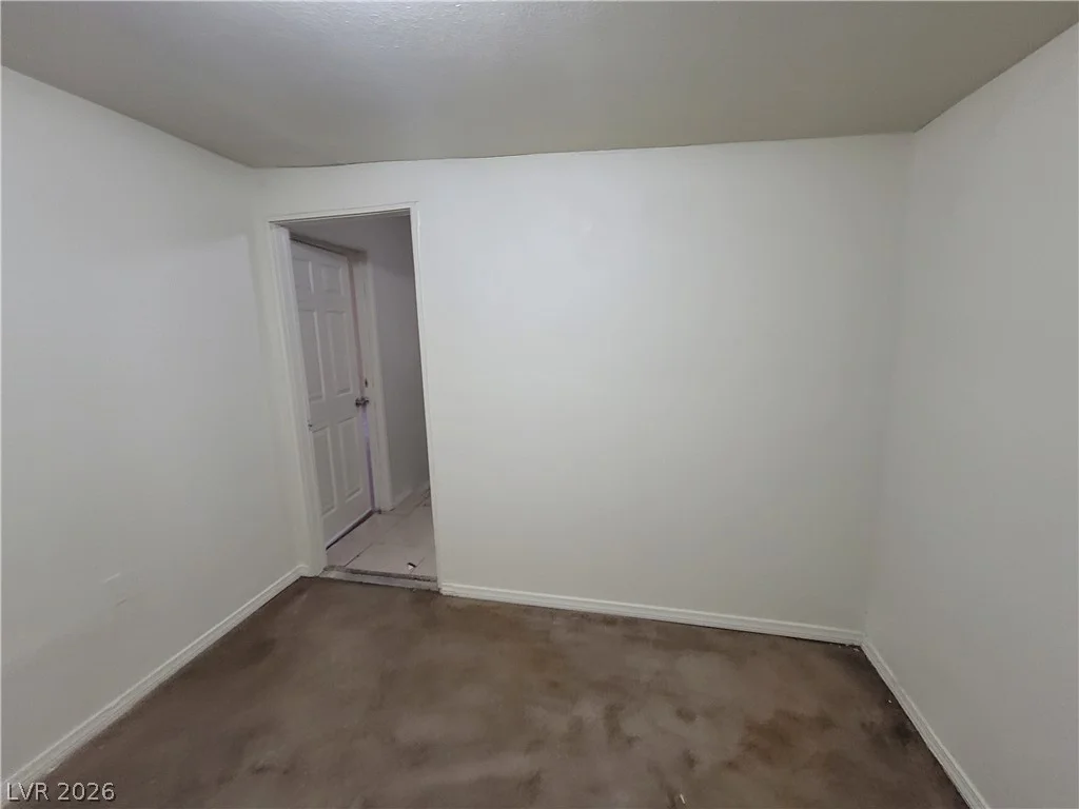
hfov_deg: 106.2
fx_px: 405
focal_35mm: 13
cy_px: 404
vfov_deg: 89.9
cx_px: 540
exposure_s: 1/40
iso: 400
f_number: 2.2
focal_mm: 2.2
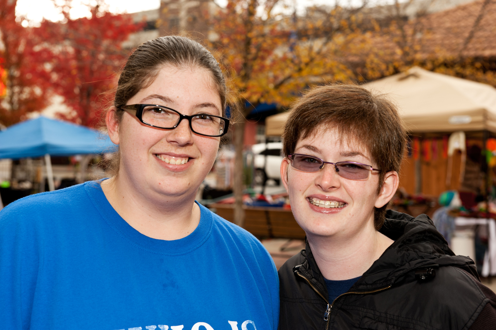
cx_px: 248
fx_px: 854
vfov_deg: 21.9
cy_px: 165
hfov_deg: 32.4
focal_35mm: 62
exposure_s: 1/200
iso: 400
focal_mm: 62
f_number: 6.3
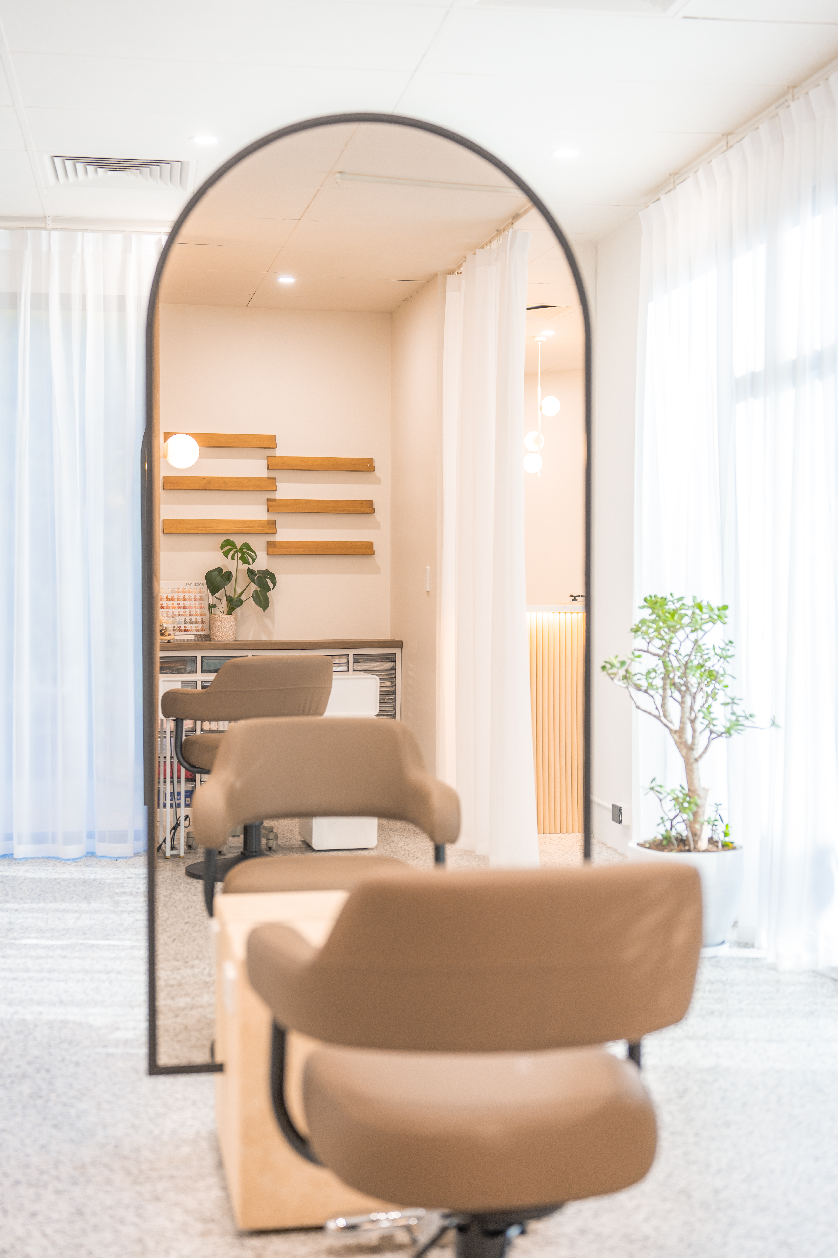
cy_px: 629
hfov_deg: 27.0
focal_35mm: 50
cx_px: 419
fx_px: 1746
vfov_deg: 39.6
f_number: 2
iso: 160
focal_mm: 50
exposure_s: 1/125
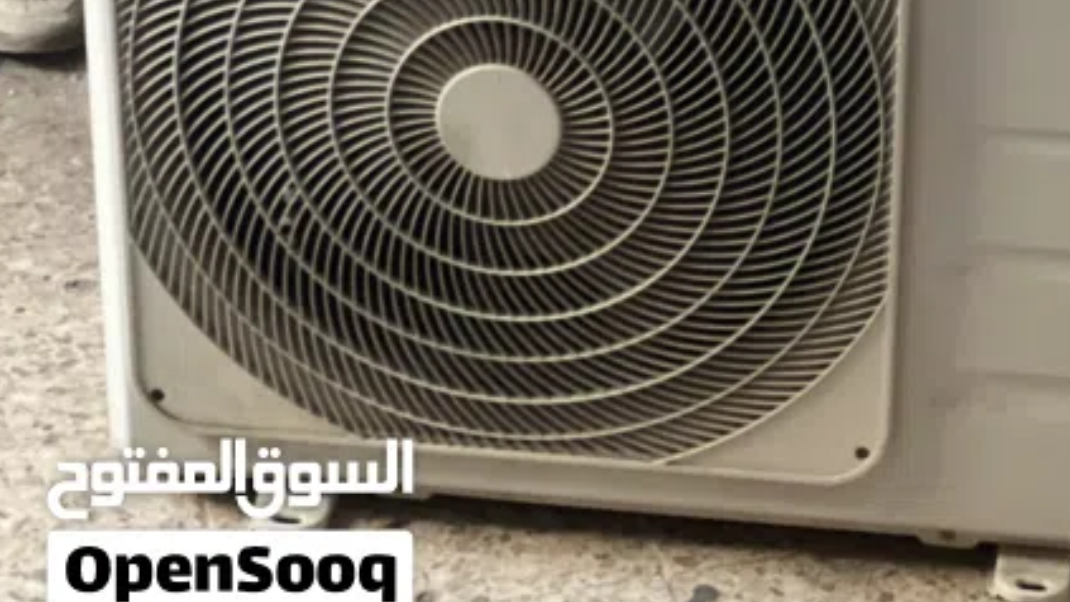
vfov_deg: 9.5
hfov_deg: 16.8
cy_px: 73
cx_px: 794
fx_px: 3603
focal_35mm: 127
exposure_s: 1/25
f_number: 2.8
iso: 400
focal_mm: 9
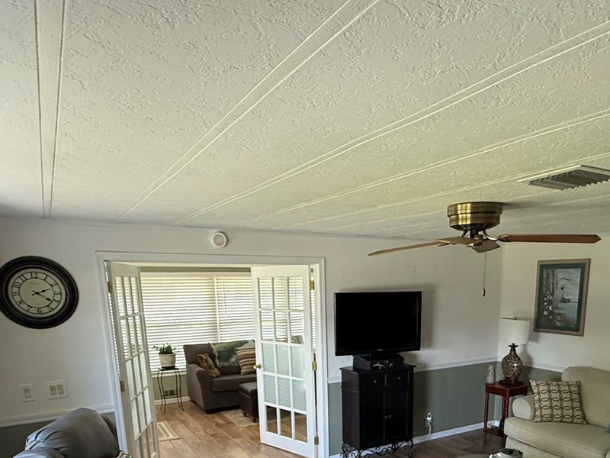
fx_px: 493
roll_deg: +0.3
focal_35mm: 28
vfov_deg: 46.0
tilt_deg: -14.5
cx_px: 364
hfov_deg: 62.9
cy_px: 392
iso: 250
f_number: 2.2
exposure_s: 1/99
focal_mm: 2.22
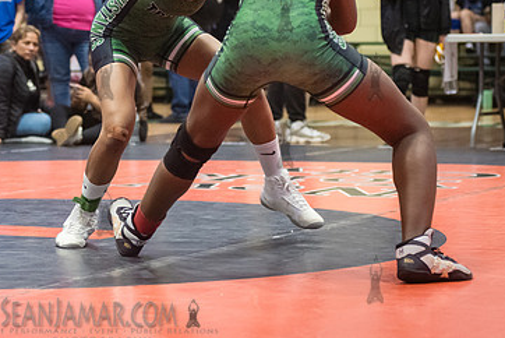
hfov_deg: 15.8
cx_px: 105
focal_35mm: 129
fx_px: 1811
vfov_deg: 10.6
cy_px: 76
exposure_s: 1/400
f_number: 3.5
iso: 8000
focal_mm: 80
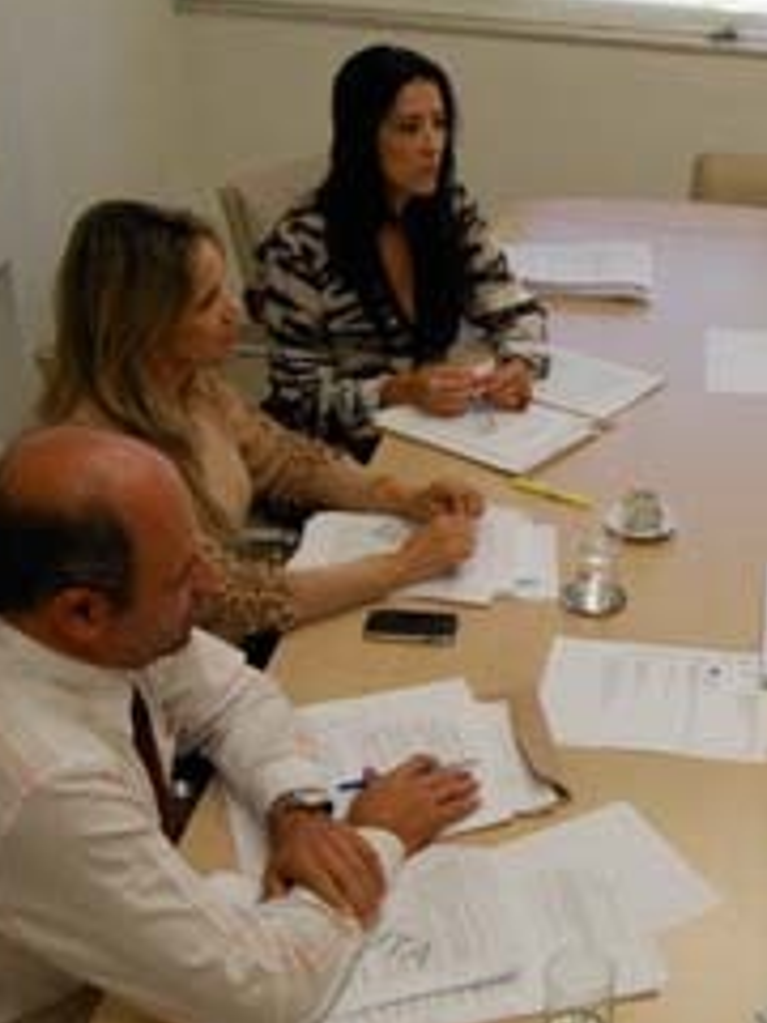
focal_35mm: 54
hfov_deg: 25.3
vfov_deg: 35.5
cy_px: 588
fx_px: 1595
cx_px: 814
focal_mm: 18
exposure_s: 1/50
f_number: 14
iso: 1600
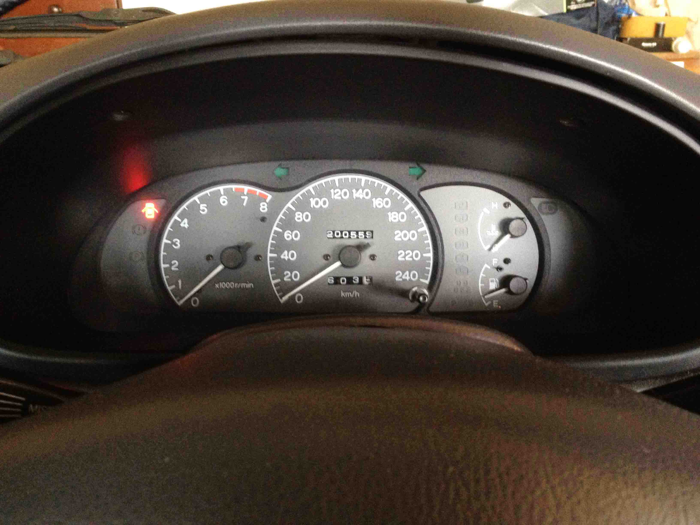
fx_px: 708
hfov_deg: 52.6
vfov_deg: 40.7
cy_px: 262
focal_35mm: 35
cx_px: 350
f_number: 2.4
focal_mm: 4.28
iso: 320
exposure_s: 1/20
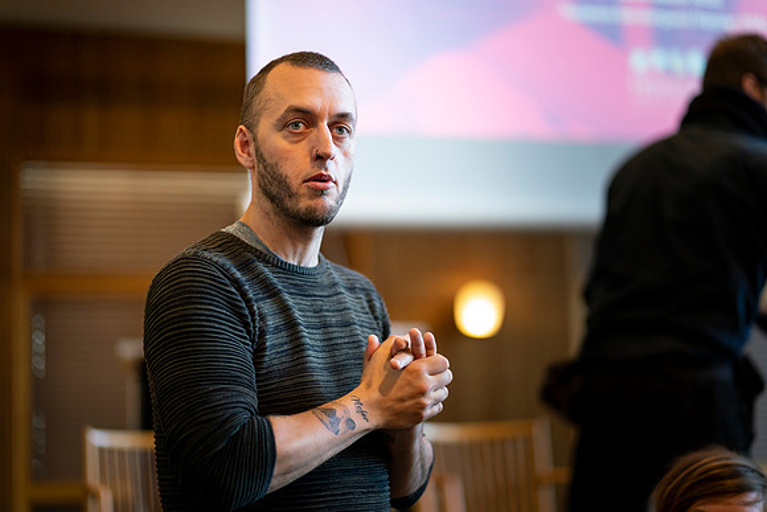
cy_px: 256
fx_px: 1811
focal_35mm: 85
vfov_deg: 16.1
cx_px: 384
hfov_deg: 23.9
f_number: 1.8
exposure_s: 1/250
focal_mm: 85
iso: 500
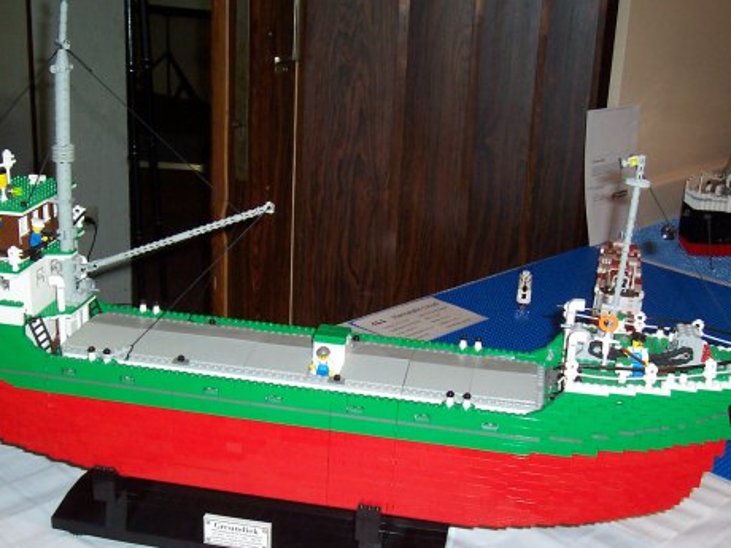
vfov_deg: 29.5
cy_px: 347
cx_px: 316
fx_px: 1035
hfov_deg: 38.8
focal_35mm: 49
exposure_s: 1/60
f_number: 2.8
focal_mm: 5.6
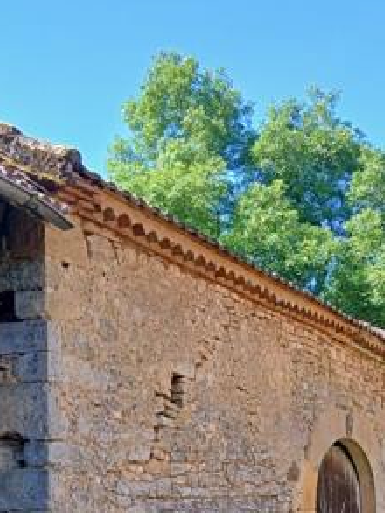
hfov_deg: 20.7
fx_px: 1052
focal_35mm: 71
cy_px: 480
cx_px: 219
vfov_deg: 26.3
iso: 20
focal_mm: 3.98
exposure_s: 1/108
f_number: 1.8
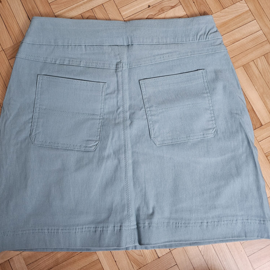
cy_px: 105
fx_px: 247
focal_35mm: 28
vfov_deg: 56.7
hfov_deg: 57.3
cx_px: 136
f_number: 1.7
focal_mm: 6.3
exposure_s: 1/60
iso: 500
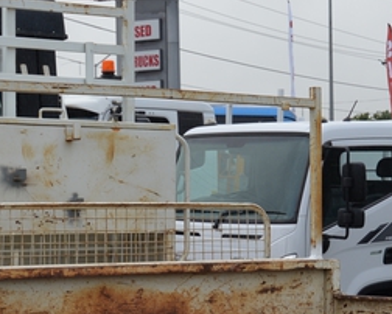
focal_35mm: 134
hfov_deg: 14.3
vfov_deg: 11.5
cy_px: 283
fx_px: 1556
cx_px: 280
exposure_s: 1/250
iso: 160
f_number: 8
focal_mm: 35
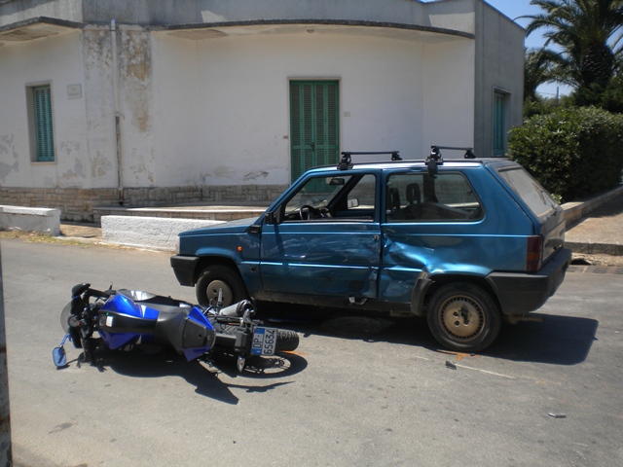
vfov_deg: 40.7
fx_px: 630
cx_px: 312
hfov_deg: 52.6
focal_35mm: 35
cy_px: 234
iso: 80
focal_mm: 6.3
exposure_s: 1/617
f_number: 4.6
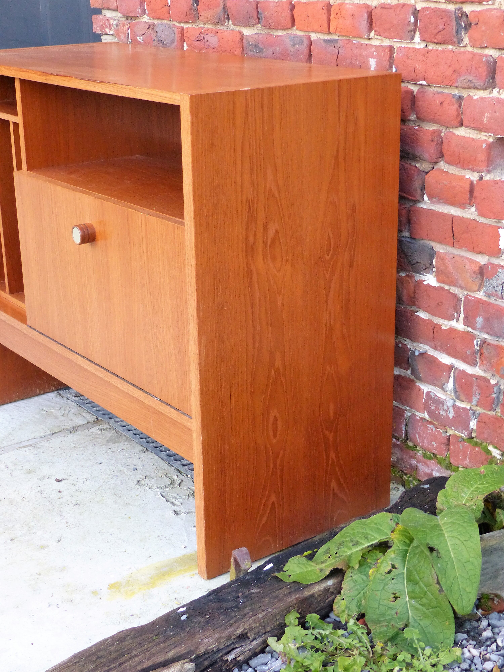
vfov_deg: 33.8
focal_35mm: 57
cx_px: 252
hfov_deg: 25.7
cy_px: 336
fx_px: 1107
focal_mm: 9.8
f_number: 2.8
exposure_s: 1/25
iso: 400
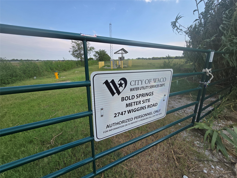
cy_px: 89
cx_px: 118
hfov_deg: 106.2
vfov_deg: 89.9
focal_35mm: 13
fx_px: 89
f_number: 2.2
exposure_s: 1/1365
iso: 50
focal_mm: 2.2
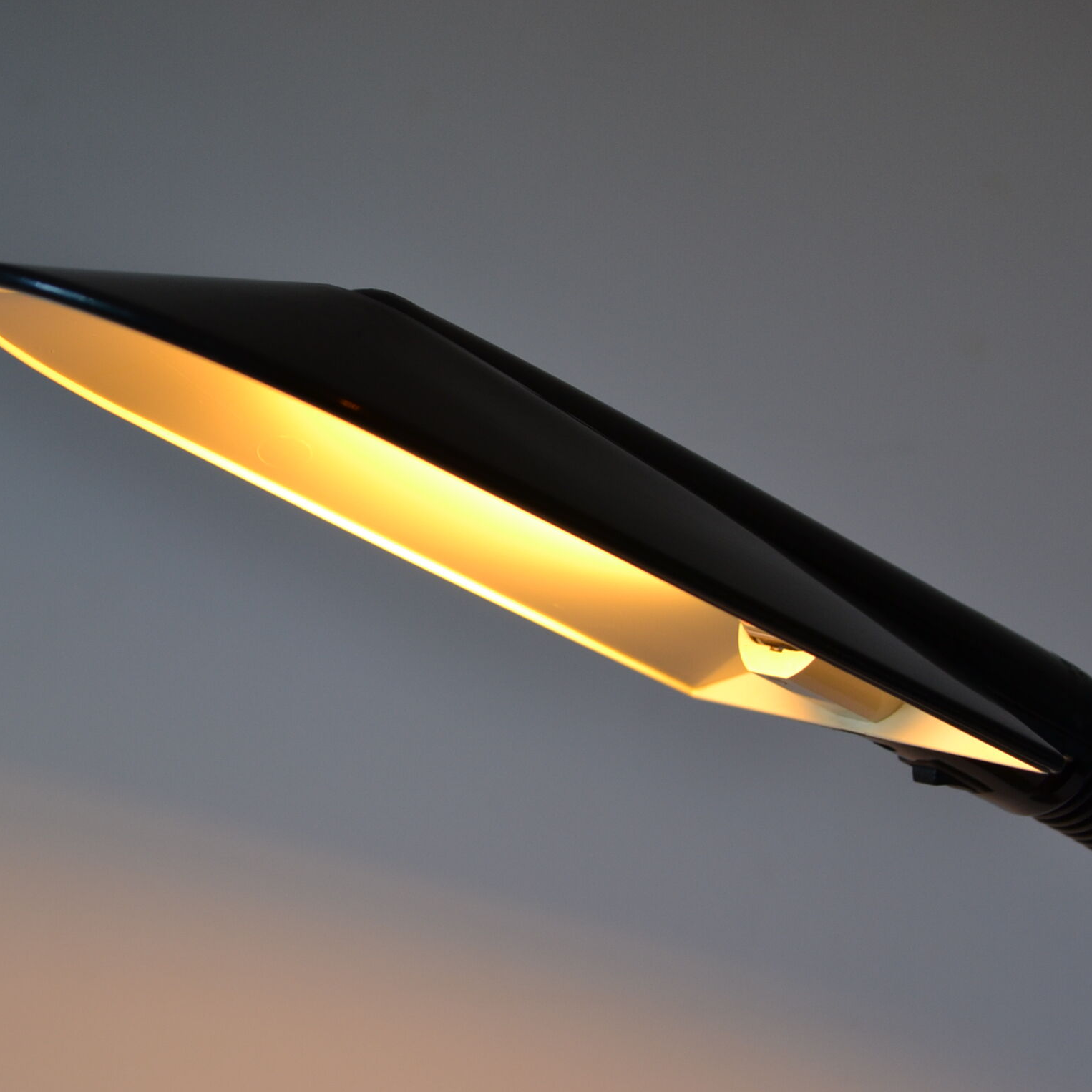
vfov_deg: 22.5
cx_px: 535
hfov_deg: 22.5
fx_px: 2748
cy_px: 543
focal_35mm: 77
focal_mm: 40
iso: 400
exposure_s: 1/50
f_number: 4.5
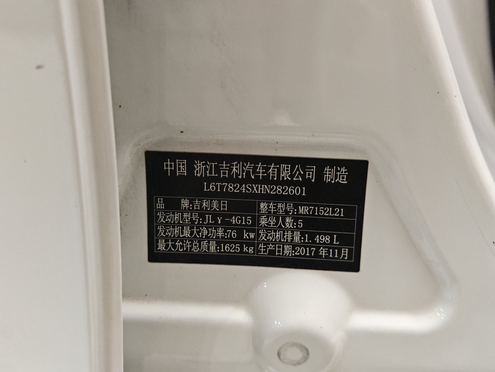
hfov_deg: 41.2
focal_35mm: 46
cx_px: 248
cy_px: 186
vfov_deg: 31.5
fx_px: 658
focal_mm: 8.7
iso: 2000
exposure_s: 1/363
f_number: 1.9
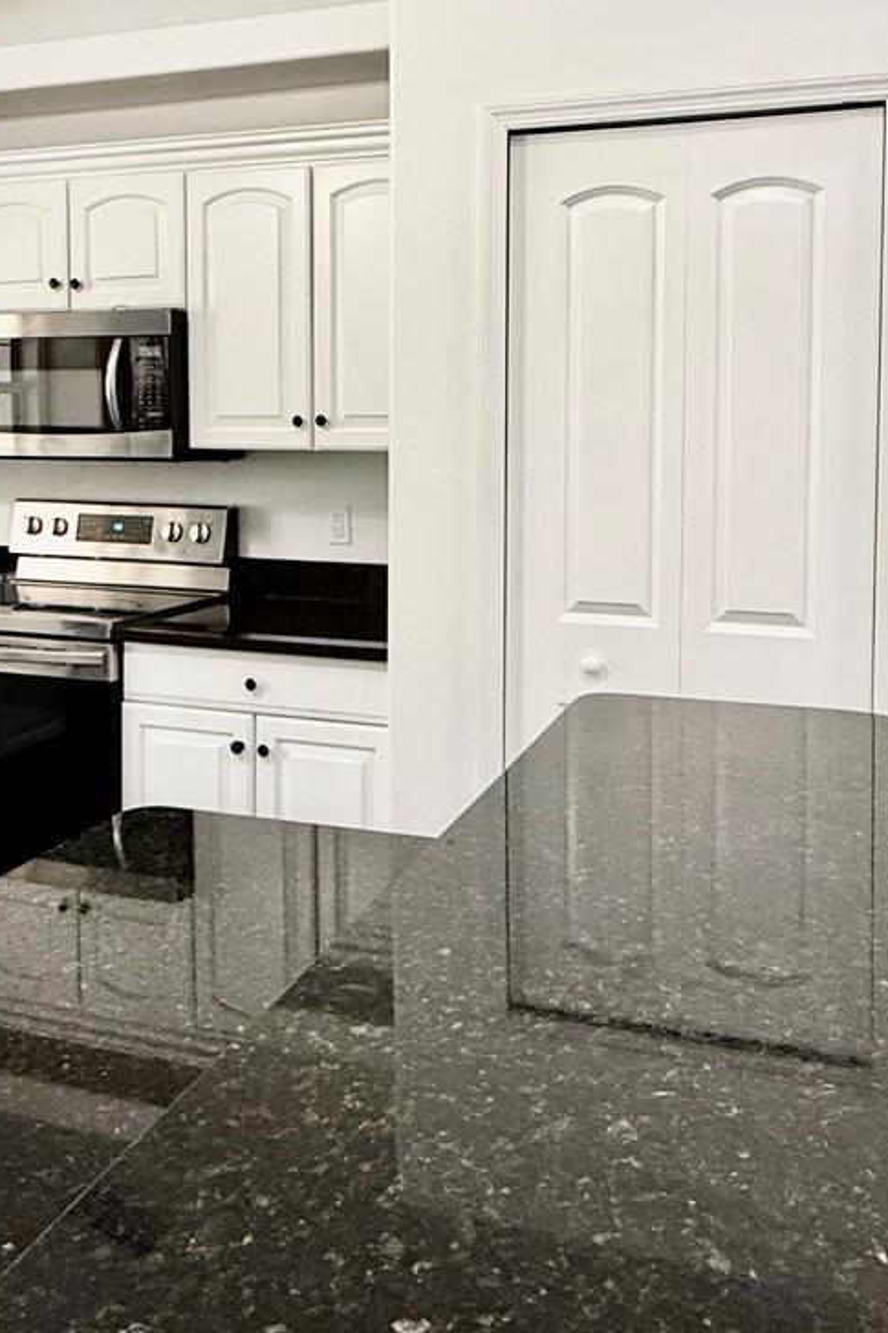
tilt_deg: -2.0
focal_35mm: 32
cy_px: 469
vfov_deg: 57.7
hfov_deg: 41.1
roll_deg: -0.6
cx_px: 476
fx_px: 1184
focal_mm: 2.22
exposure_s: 1/120
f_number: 2.2
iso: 250
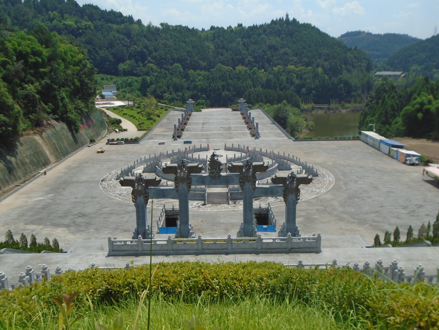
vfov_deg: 39.7
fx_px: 457
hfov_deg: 51.4
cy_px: 165
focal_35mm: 36
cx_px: 220
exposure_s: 1/1000
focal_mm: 6.4
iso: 100
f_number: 3.8
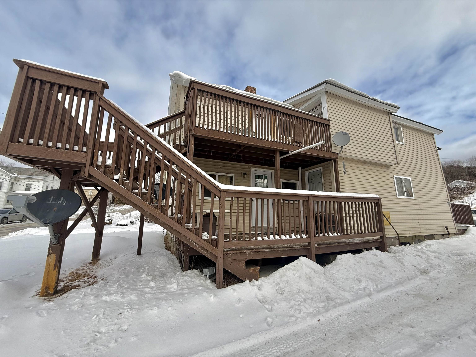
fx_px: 193
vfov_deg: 85.7
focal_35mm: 14
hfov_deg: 102.1
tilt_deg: +11.6
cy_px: 178
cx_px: 238
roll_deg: +0.0
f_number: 2.2
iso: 50
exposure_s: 1/1087
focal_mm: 2.22
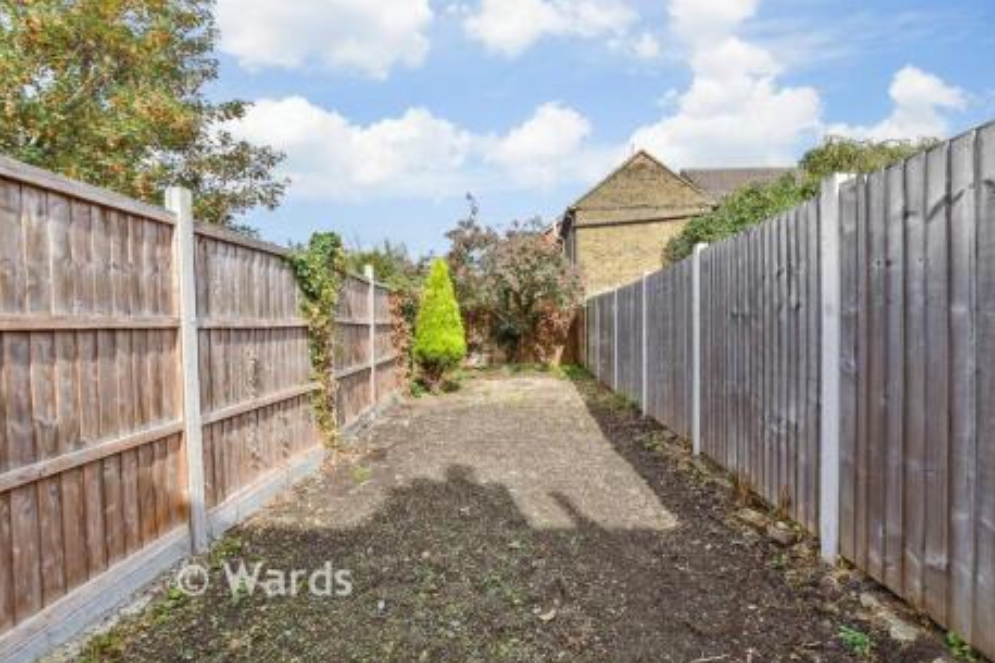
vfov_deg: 49.5
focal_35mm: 26
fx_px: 718
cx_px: 513
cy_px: 342
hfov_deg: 69.4
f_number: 8
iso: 320
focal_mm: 17
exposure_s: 1/500
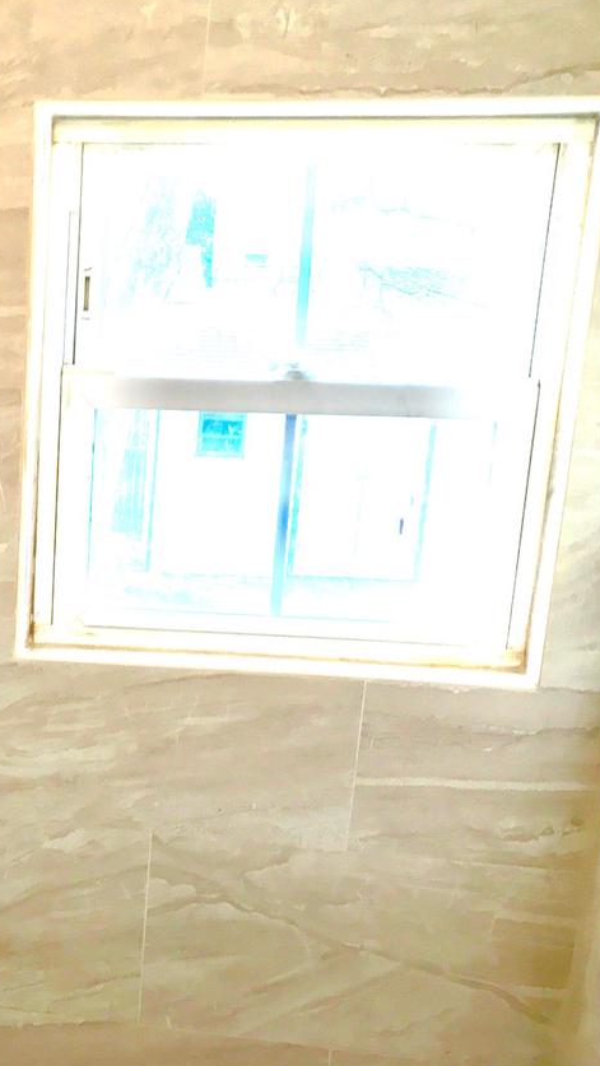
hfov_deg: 20.6
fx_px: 1583
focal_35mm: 56
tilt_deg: -18.7
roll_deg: -1.0
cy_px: 848
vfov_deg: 36.0
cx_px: -38
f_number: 1.8
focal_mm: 3.99
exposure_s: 1/60
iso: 32
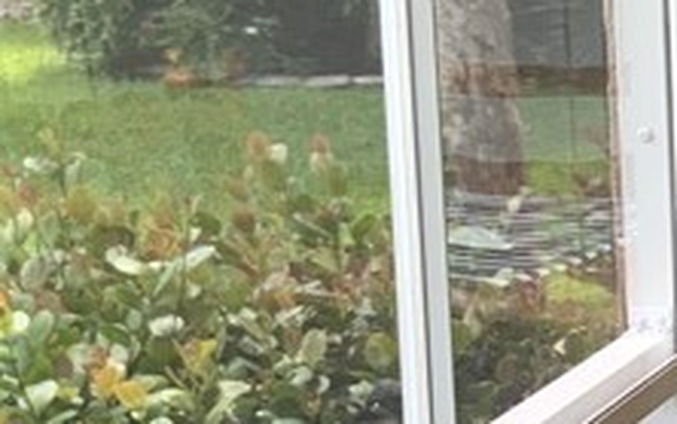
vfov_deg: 9.2
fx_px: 2621
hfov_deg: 13.2
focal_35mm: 142
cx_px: 1247
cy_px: 342
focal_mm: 3
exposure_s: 1/120
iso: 32
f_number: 1.8
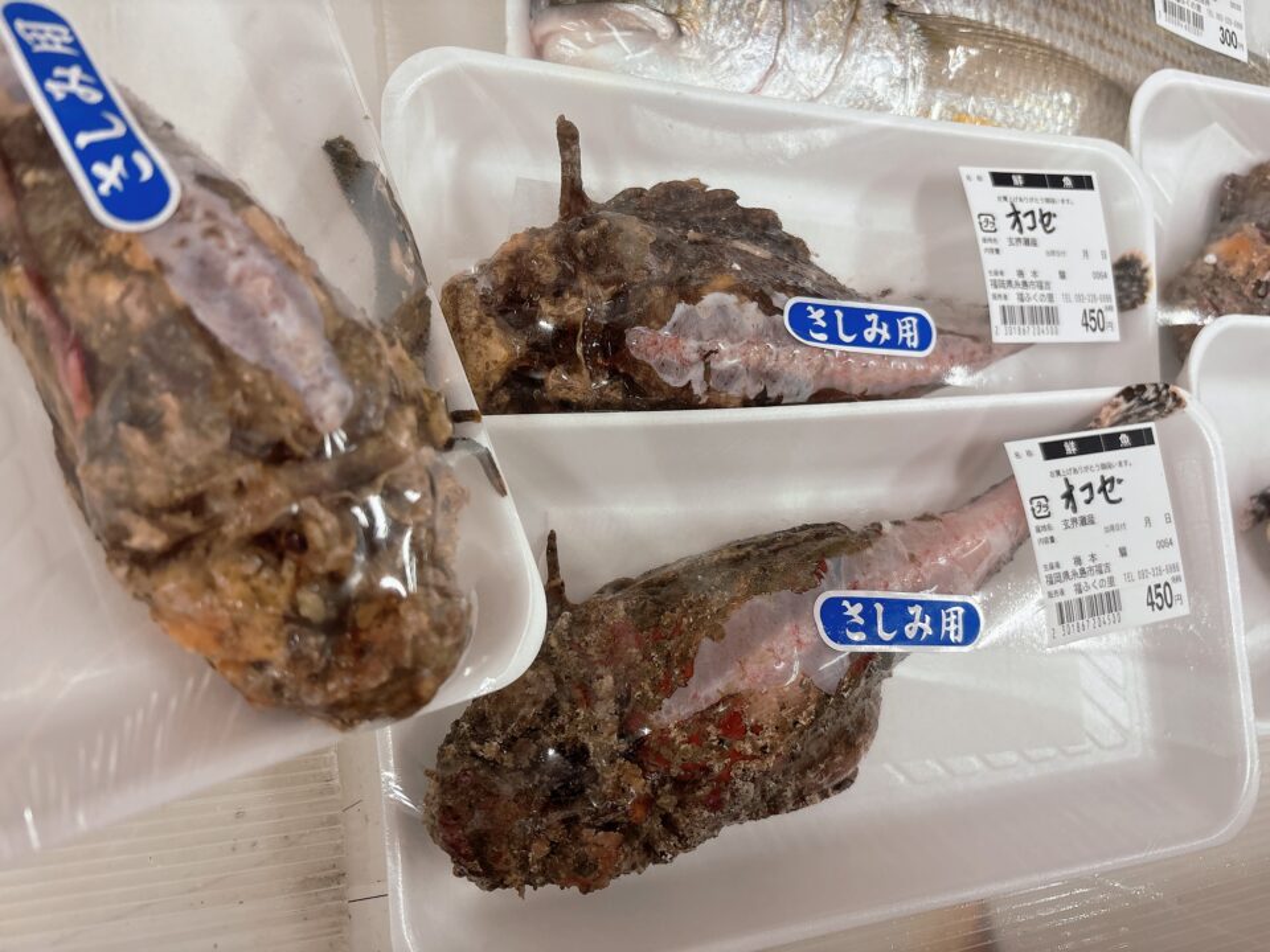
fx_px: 954
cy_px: 476
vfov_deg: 53.1
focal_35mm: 26
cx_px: 635
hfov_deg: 67.3
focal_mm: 5.96
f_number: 1.6
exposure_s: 1/120
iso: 125
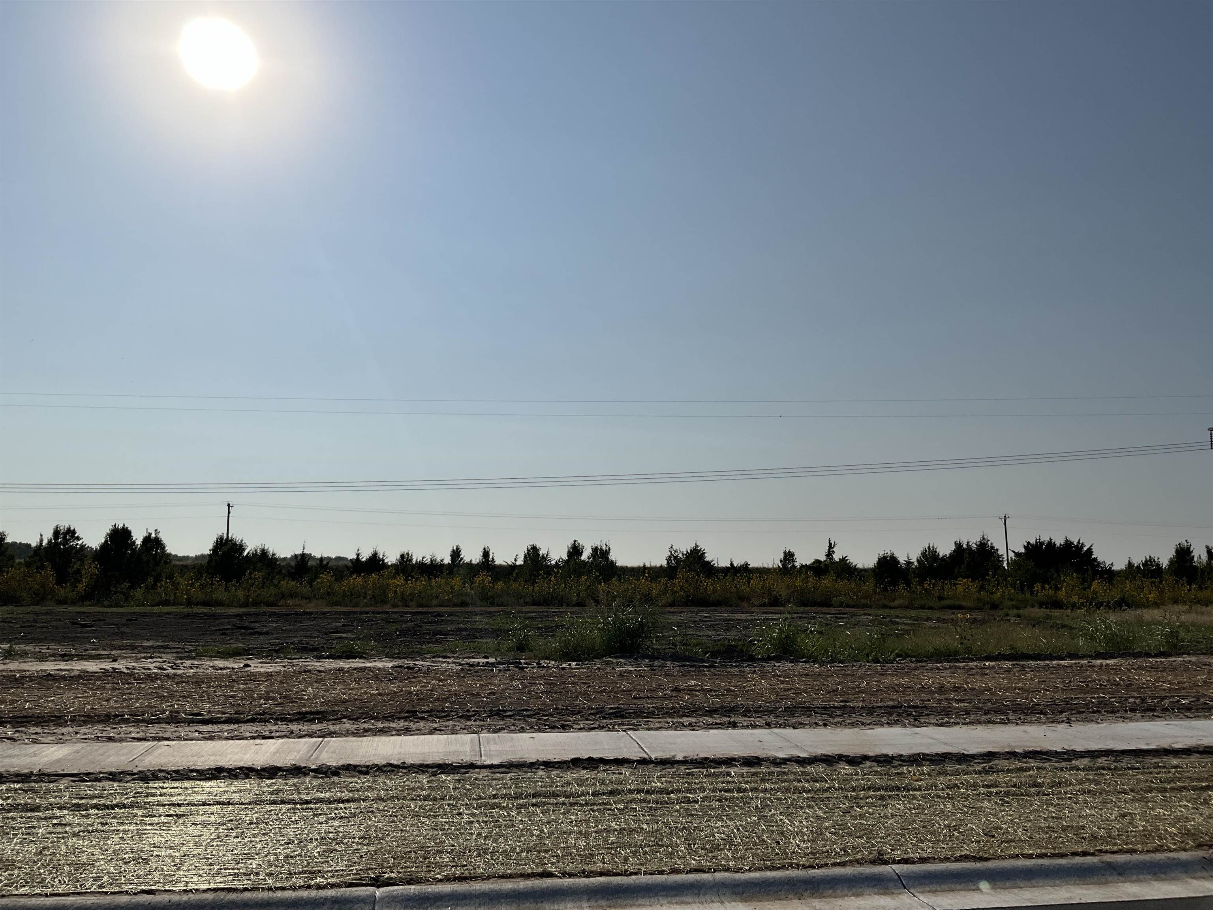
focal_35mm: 29
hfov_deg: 61.7
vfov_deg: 48.2
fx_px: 1016
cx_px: 606
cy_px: 455
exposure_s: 1/10204
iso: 25
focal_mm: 3
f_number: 1.8
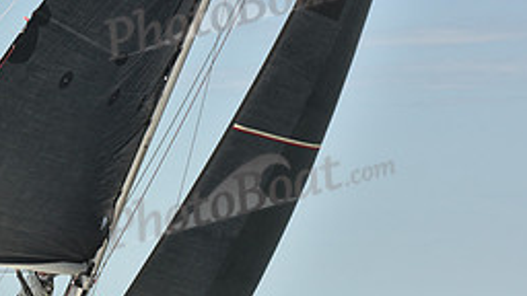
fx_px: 3480
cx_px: 0
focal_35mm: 249
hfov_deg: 8.6
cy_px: 332
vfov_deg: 4.9
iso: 250
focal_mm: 105
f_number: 10
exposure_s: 1/800
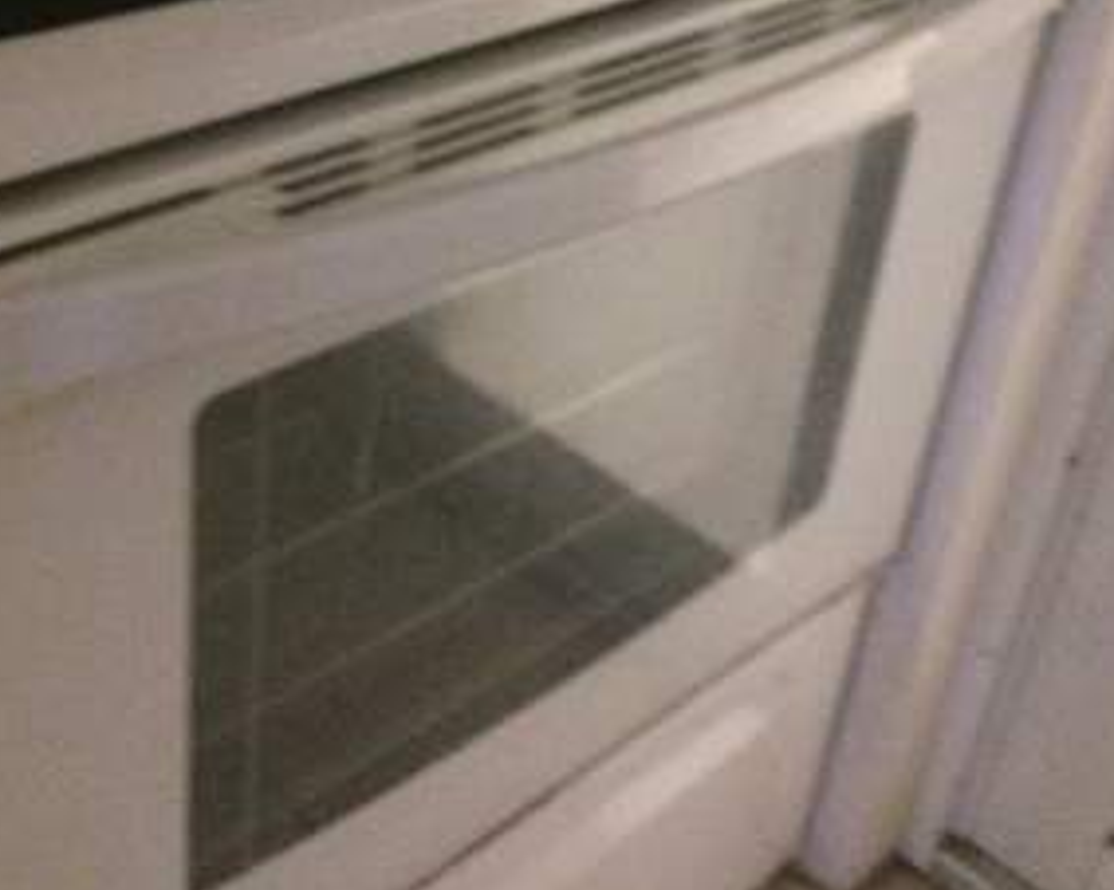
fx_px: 1581
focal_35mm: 48
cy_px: 252
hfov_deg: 38.5
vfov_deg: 31.0
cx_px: 409
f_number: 2.2
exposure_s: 1/15
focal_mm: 4.15
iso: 1000
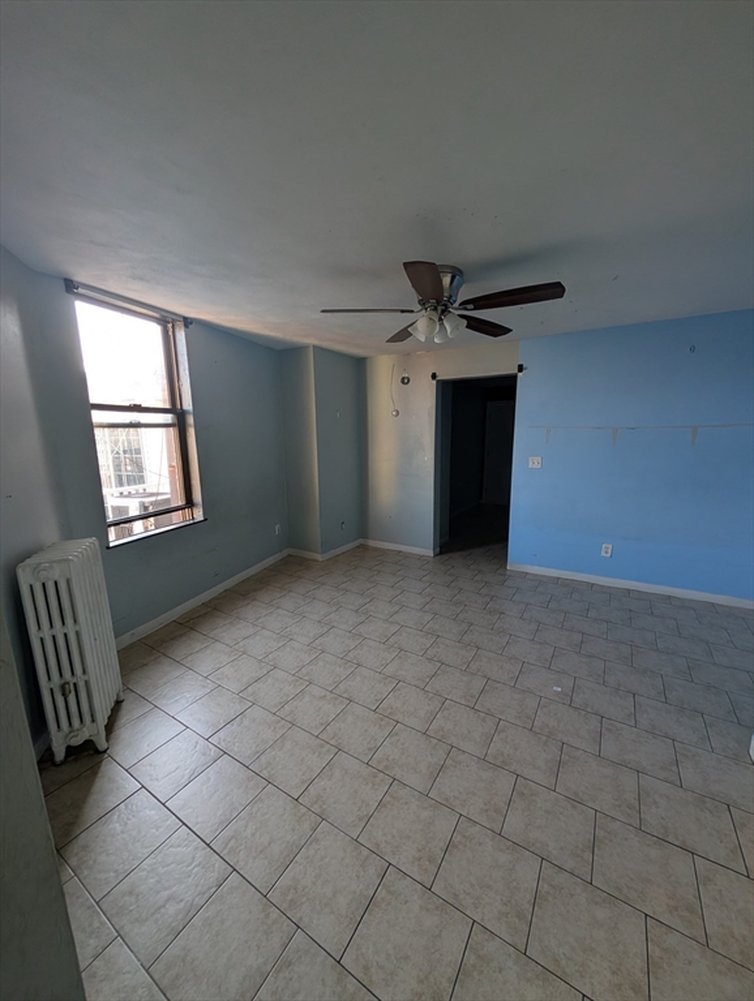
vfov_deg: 110.5
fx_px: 348
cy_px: 500
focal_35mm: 12
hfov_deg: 94.6
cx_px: 377
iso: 150
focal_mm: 2.02
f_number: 1.7
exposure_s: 1/183
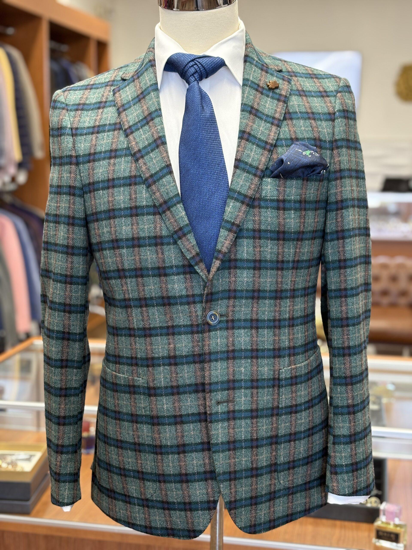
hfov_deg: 28.0
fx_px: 825
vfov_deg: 36.8
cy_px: 275
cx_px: 206
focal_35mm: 52
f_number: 1.6
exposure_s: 1/60
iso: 80
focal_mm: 5.96
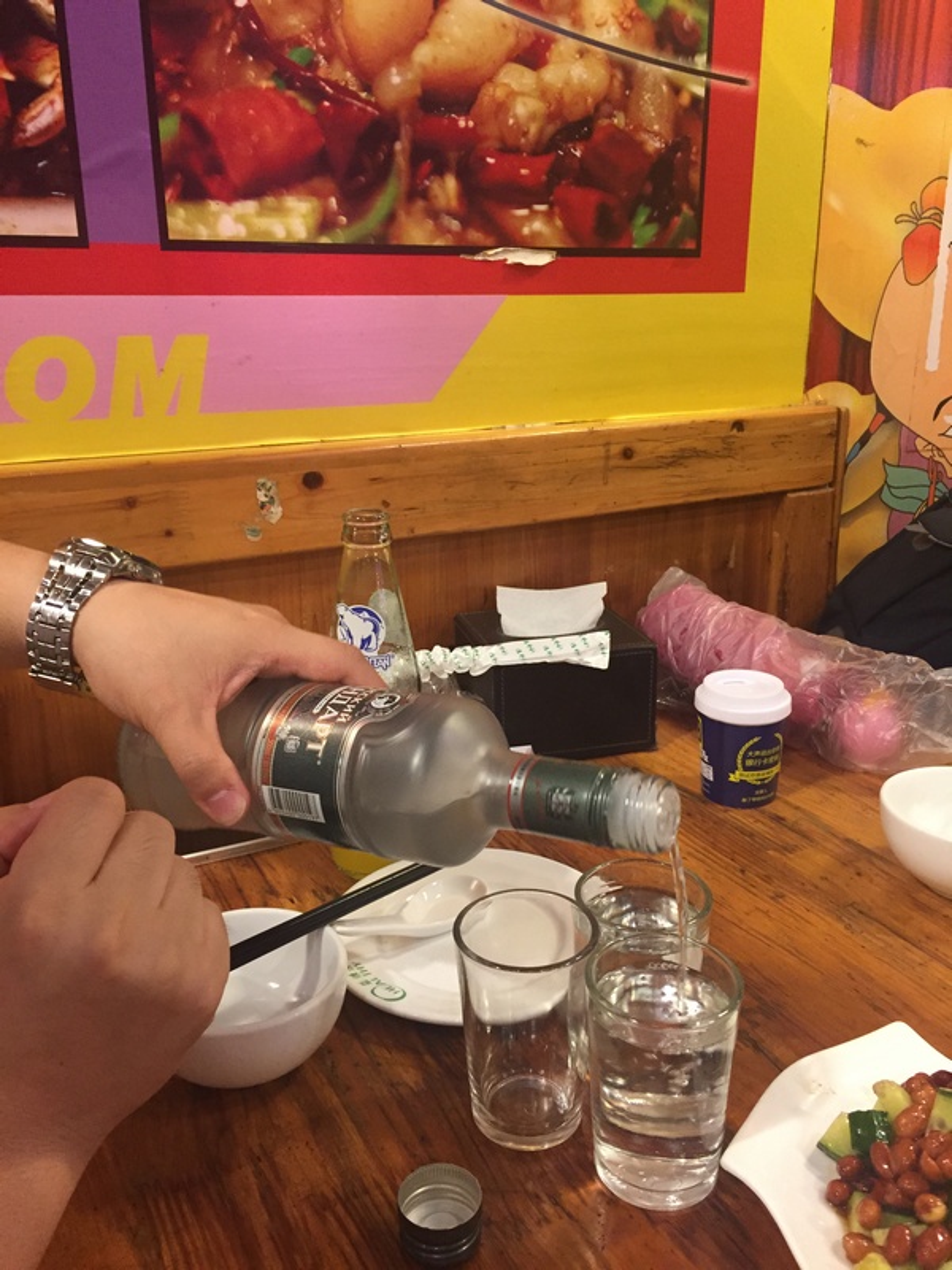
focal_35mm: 29
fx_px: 1063
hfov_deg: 48.2
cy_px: 635
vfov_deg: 61.7
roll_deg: +0.7
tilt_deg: -16.6
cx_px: 476
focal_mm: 4.15
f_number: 2.2
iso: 160
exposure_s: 1/30
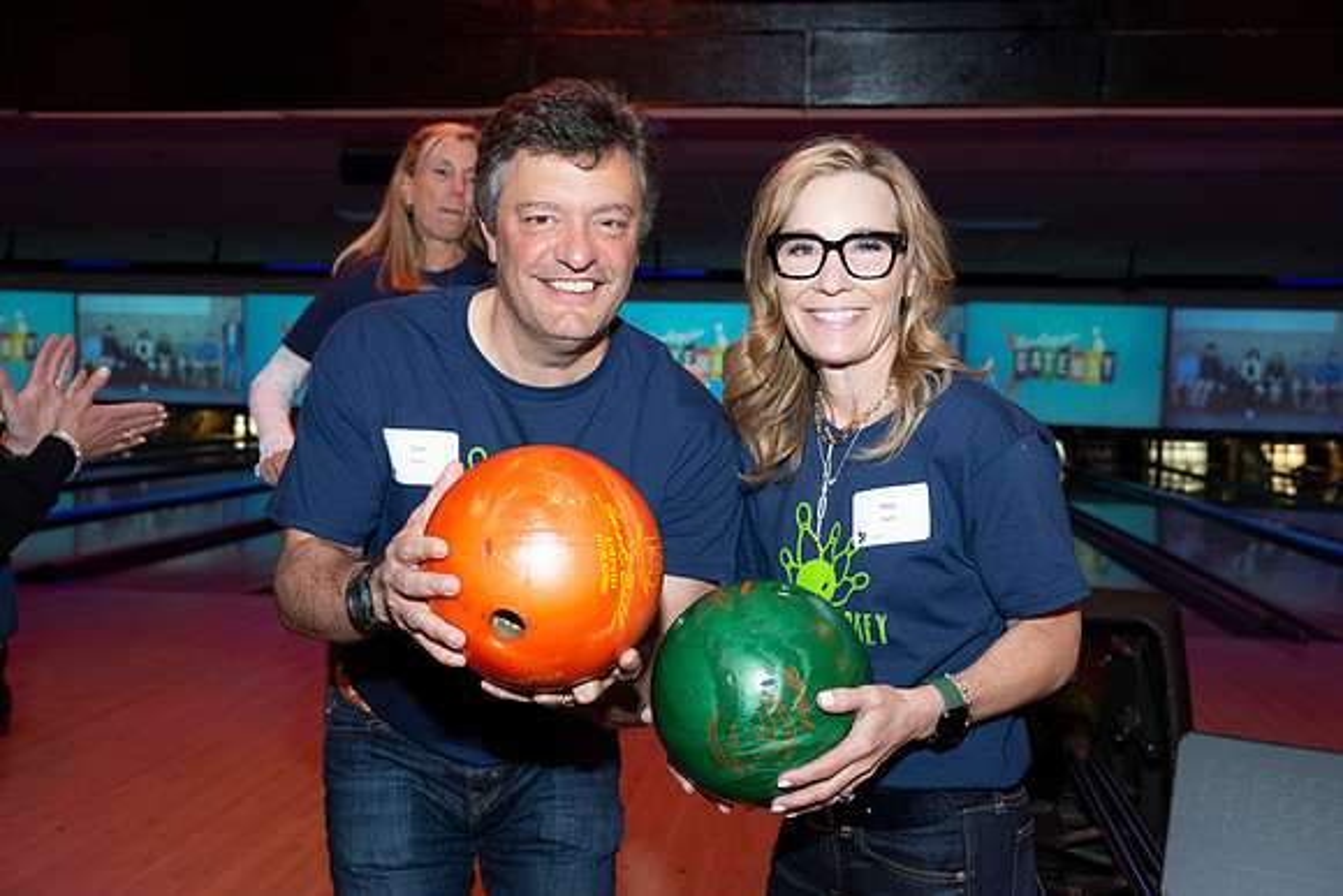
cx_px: 672
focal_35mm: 34
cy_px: 448
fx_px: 1269
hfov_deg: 55.8
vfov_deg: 38.9
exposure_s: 1/60
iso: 1600
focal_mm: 34
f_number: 5.6
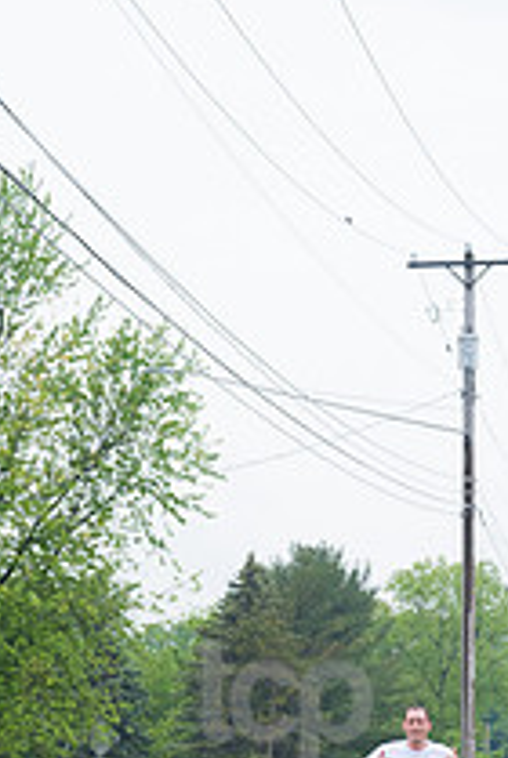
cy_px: 740
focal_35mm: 258
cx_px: 287
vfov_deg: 7.9
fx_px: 5443
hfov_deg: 5.3
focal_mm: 120
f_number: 6.3
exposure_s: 1/640
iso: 1000
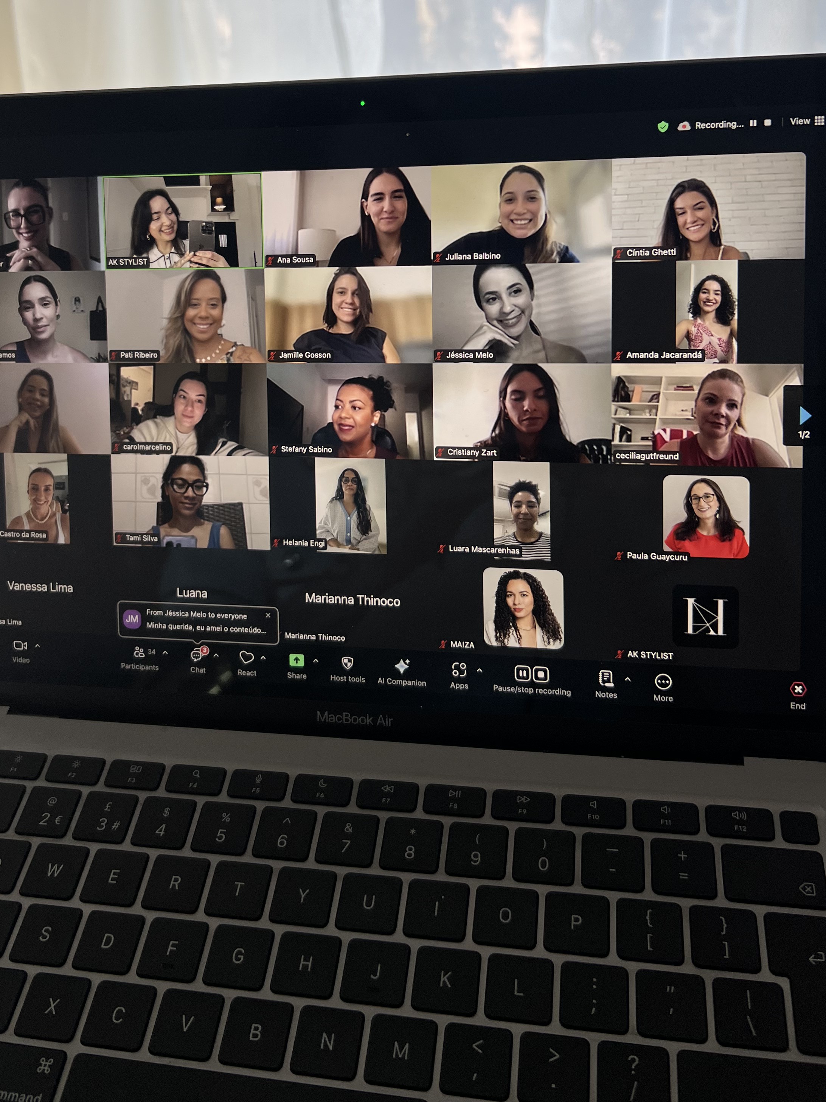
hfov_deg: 39.6
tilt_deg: -14.7
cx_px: 354
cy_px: 363
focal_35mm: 36
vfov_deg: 50.4
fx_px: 1145
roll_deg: +3.2
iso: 40
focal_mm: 5.7
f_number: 1.5
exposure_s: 1/100
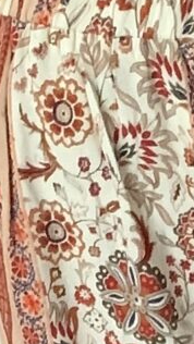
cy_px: 548
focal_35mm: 226
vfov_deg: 9.2
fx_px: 2065
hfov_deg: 5.4
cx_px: 159
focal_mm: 2.87
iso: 320
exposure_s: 1/35
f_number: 2.2
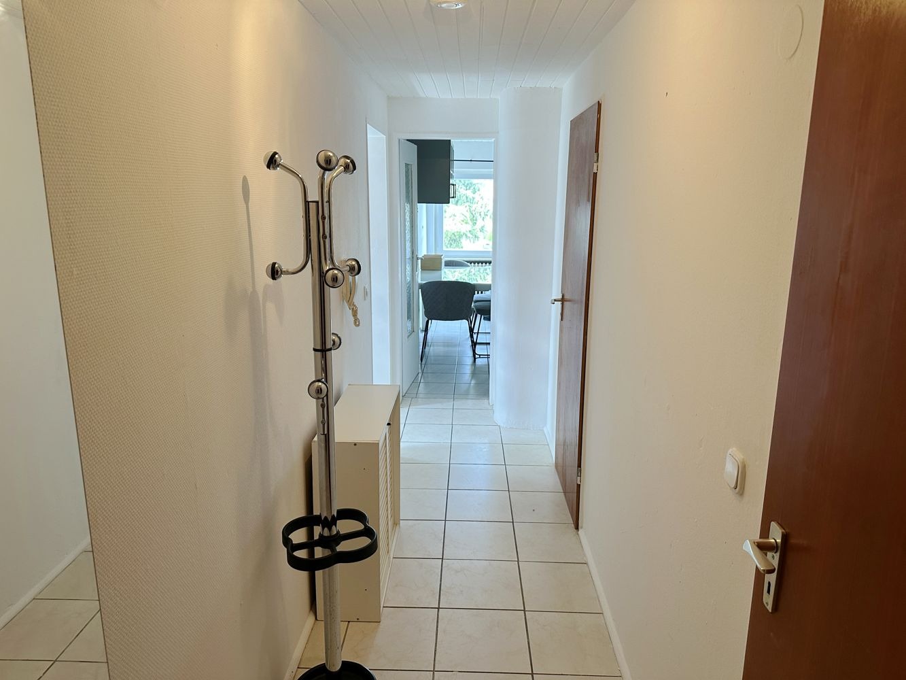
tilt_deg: -12.2
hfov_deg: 71.6
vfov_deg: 56.8
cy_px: 340
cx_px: 453
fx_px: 628
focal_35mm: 24
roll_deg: -0.6
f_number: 1.78
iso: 160
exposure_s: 1/100
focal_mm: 6.86
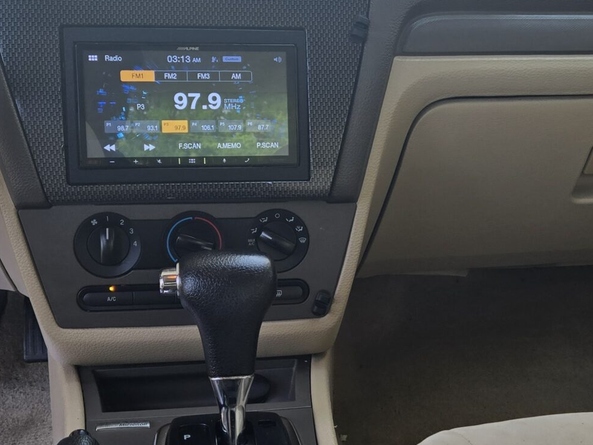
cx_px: 351
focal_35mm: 60
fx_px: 1028
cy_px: 253
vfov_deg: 24.4
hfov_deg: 32.1
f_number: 1.8
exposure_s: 1/183
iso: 25
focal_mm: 5.4
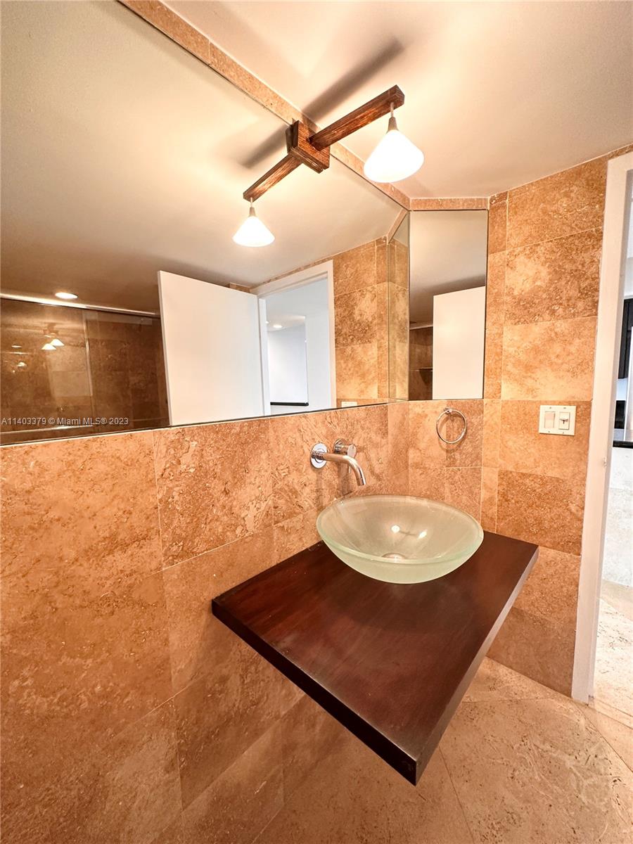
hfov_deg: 85.7
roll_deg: +2.6
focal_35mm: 14
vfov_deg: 102.1
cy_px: 422
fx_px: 341
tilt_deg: -5.7
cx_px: 316
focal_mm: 2.22
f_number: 2.2
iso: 200
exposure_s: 1/120
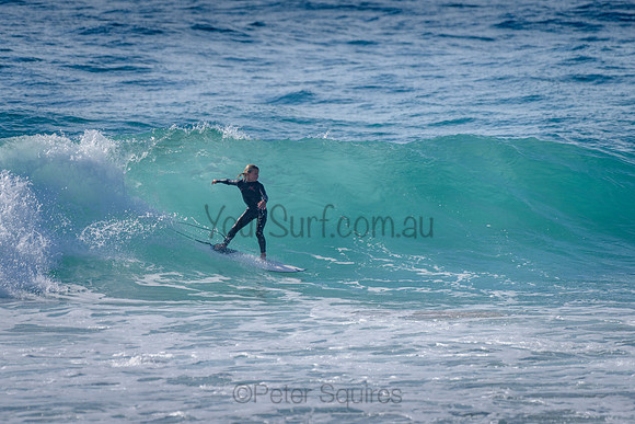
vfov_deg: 2.2
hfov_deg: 3.4
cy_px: 186
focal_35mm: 613
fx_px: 10818
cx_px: 246
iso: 125
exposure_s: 1/2000
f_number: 5.6
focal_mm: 500
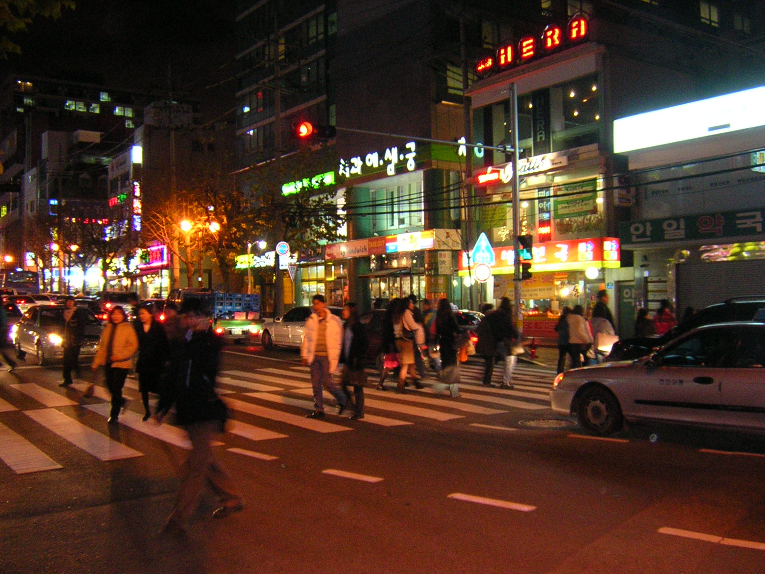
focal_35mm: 36
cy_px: 287
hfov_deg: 51.4
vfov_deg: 39.7
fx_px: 796
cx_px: 382
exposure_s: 1/12.3
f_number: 2.6
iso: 400
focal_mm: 4.7
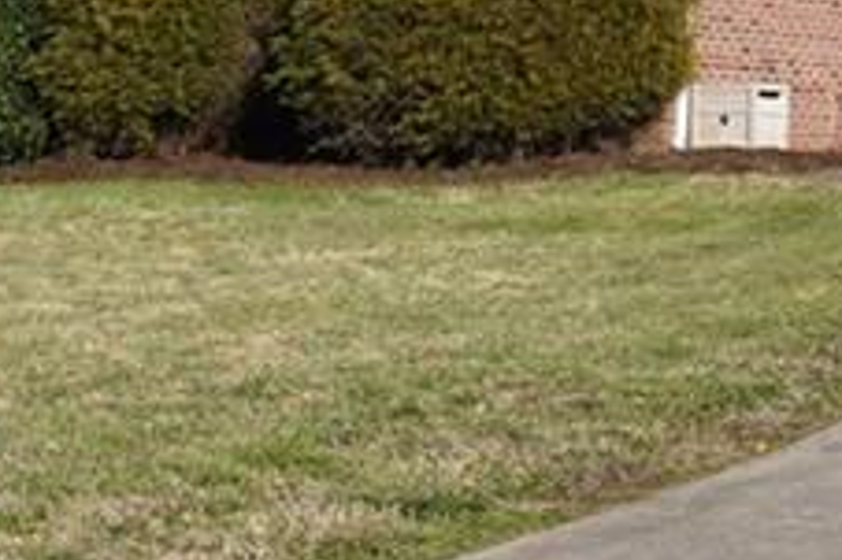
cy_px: -360
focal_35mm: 149
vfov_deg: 8.9
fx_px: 3482
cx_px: 1372
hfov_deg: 12.8
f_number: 9
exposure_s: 1/320
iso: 100
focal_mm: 22
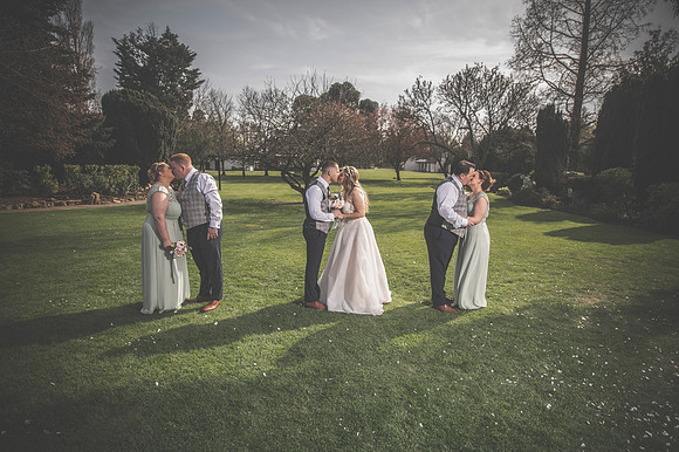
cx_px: 340
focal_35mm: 21
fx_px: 396
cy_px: 226
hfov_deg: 81.2
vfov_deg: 59.4
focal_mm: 21
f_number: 3.5
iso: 125
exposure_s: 1/1000
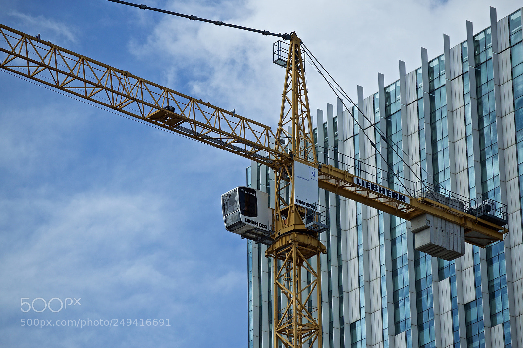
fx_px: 2222
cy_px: 174
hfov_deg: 13.4
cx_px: 262
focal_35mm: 153
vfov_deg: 9.0
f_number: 4.5
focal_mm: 102
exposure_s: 1/1250
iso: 100
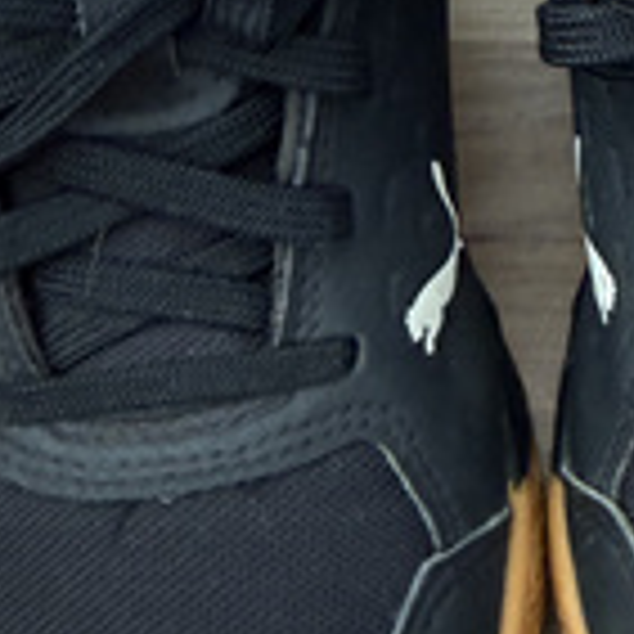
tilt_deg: -63.2
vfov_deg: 23.1
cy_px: 337
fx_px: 1554
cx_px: 591
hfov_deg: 22.4
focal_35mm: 75
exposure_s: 1/60
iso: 400
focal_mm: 2.22
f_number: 2.2
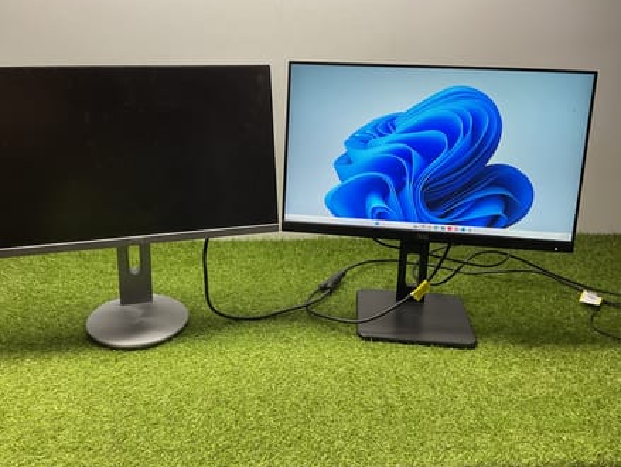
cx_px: 286
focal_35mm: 33
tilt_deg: -19.4
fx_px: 592
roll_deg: -1.9
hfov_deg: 55.2
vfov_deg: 42.9
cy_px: 207
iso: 40
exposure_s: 1/50
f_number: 1.8
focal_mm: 3
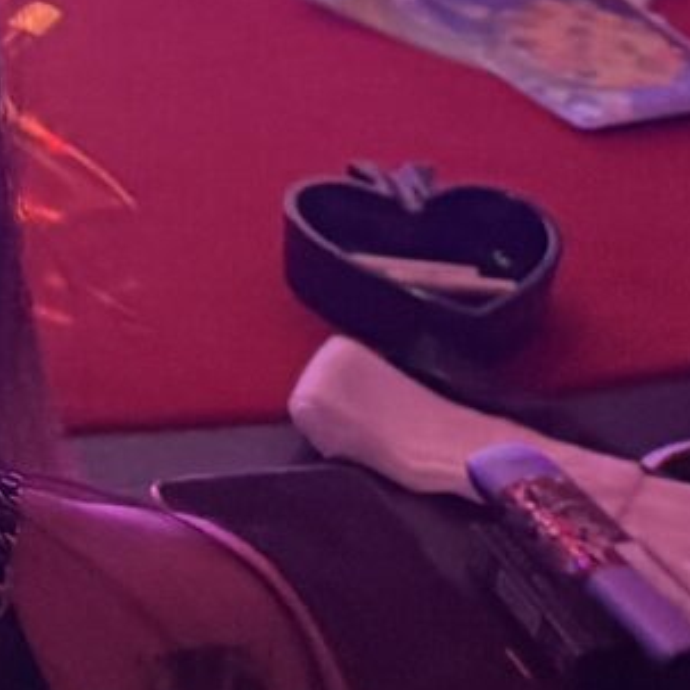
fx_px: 4037
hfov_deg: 8.6
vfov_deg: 9.3
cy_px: -524
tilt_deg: -20.7
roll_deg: -0.2
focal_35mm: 179
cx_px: -1116
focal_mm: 6.76
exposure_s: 1/60
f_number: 1.78
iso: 320
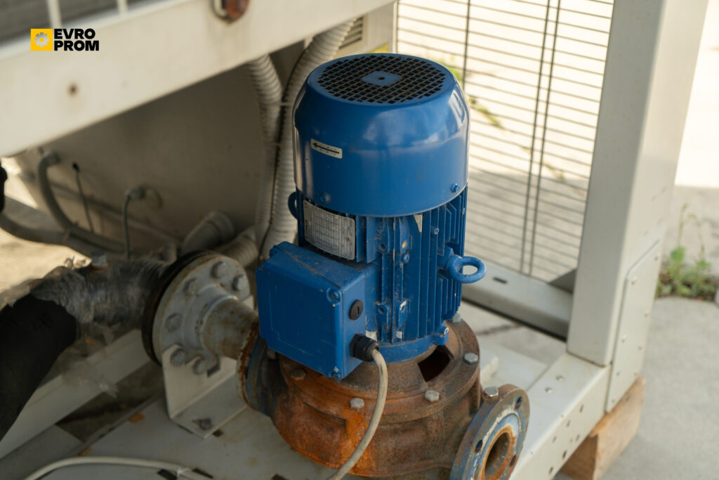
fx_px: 959
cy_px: 240
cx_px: 360
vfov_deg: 28.1
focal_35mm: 48
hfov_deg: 41.1
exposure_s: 1/100
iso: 100
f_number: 4
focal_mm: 48
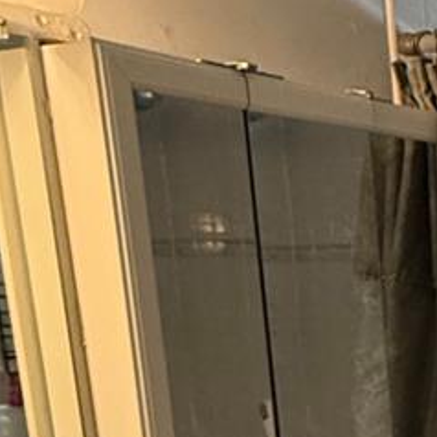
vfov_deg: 20.5
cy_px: 549
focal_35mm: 78
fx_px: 1114
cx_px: 767
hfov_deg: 18.1
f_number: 2.2
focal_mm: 2.22
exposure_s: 1/60
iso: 400
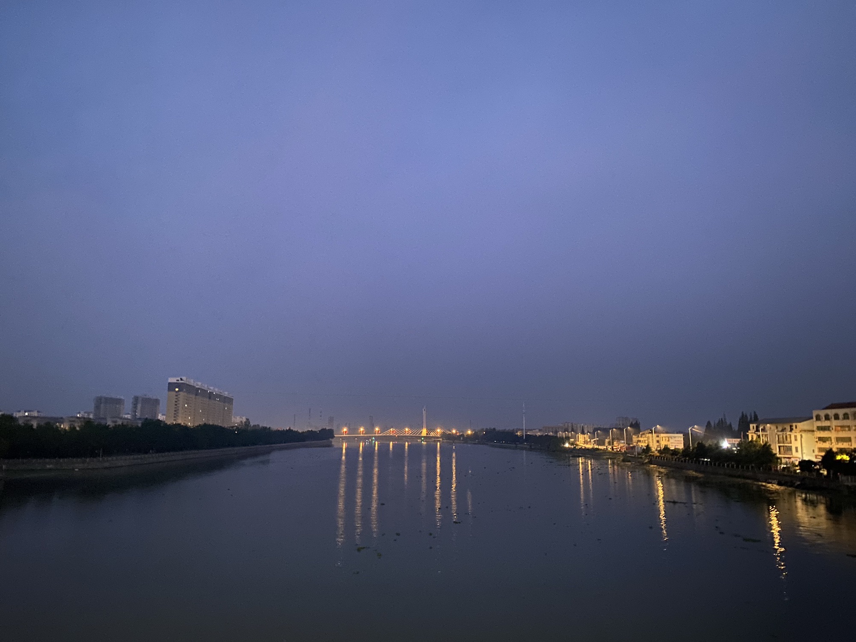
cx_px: 428
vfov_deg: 53.1
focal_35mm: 26
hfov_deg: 67.3
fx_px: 643
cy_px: 321
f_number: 1.8
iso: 800
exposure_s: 1/8
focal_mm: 4.25
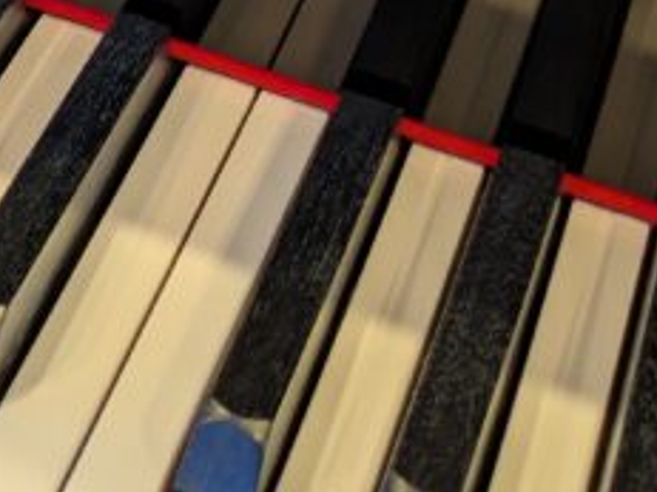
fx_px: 2106
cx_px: -475
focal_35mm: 111
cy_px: -417
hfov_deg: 15.6
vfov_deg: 12.1
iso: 71
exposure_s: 1/24
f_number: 1.89
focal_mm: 5.43
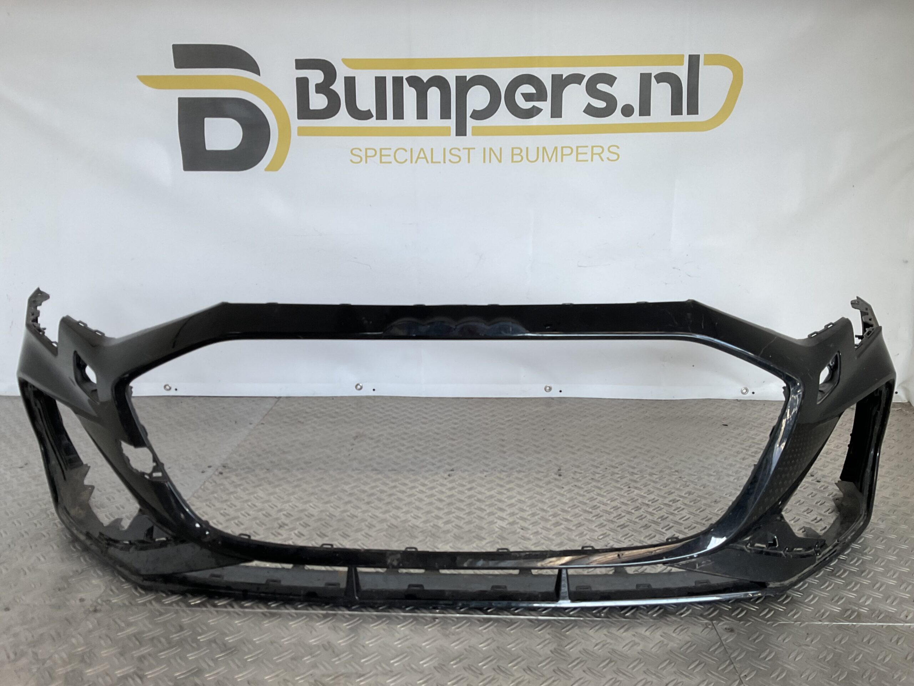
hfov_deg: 61.7
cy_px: 343
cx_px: 457
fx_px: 766
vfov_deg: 48.2
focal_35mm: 29
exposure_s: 1/100
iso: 40
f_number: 1.8
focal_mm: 3
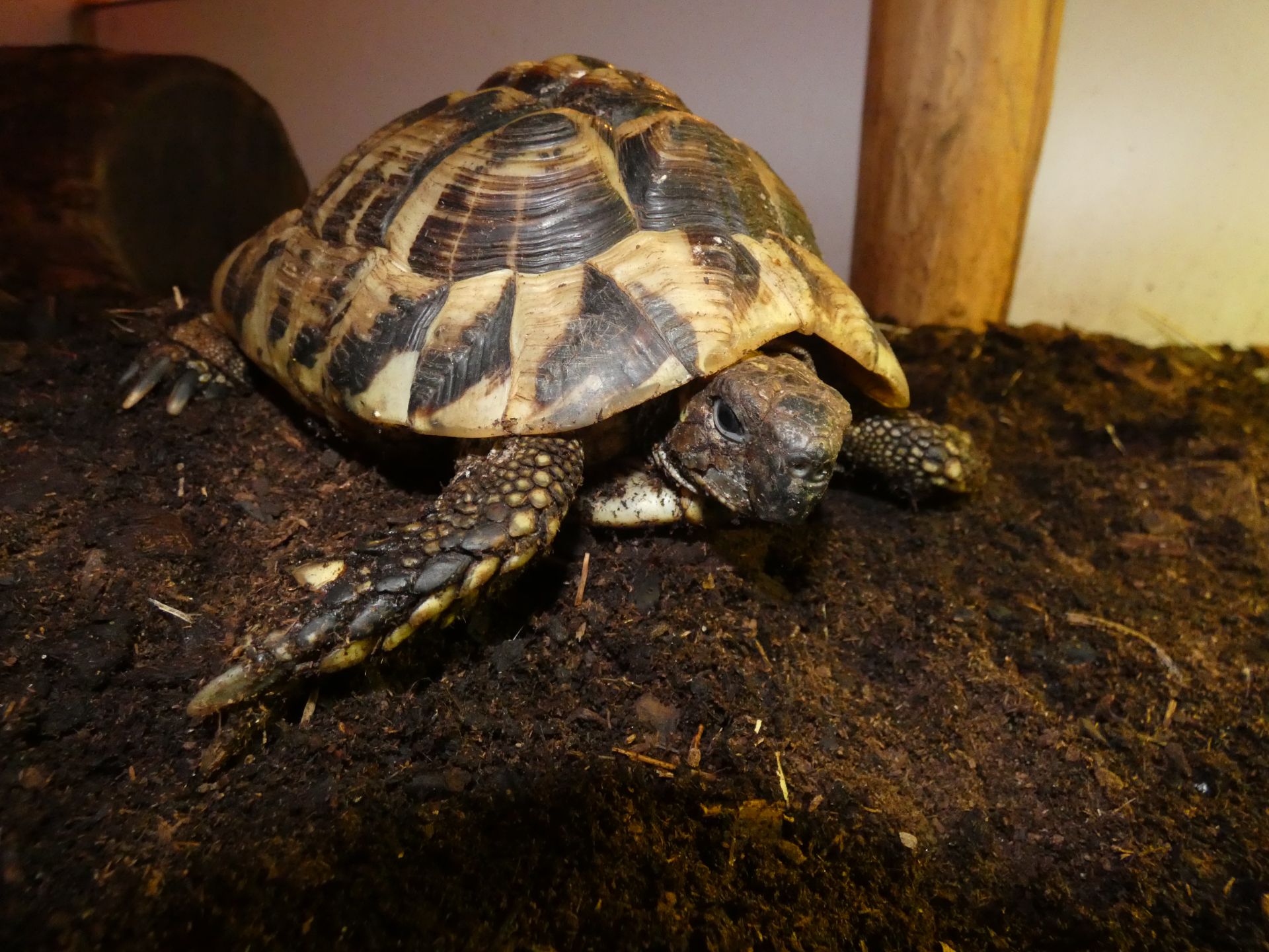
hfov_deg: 81.7
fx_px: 733
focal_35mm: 20
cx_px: 634
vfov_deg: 66.0
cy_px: 476
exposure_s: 1/60
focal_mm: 3.6
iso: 800
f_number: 2.8
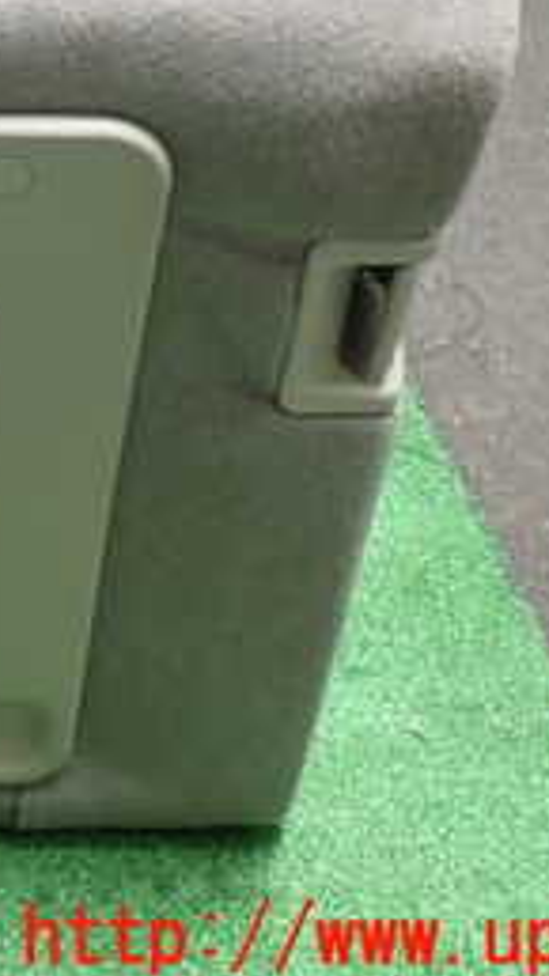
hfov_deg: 14.8
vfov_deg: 27.1
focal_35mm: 76
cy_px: 136
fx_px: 1968
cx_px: -257
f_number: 2.3
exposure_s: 1/50
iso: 200
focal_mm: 5.4
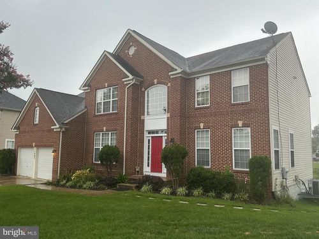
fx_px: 267
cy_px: 120
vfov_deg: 48.2
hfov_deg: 61.7
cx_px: 160
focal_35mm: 29
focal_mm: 3
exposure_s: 1/121
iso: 16
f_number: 1.8
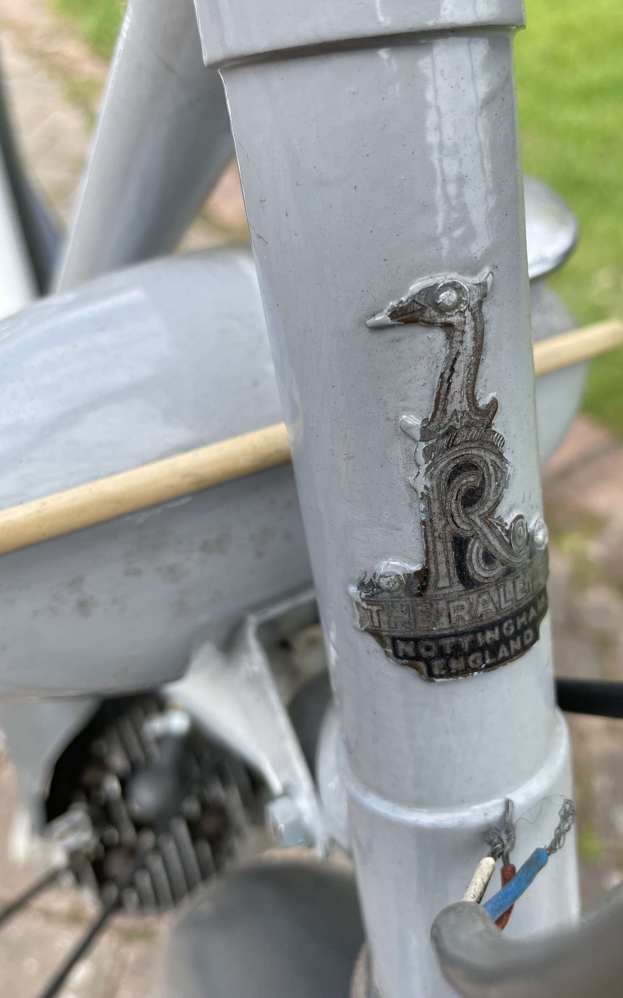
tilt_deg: -48.1
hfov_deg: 41.4
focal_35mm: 30
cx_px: 406
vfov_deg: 62.9
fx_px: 815
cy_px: 480
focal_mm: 4.2
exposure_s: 1/888
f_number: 1.6
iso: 32
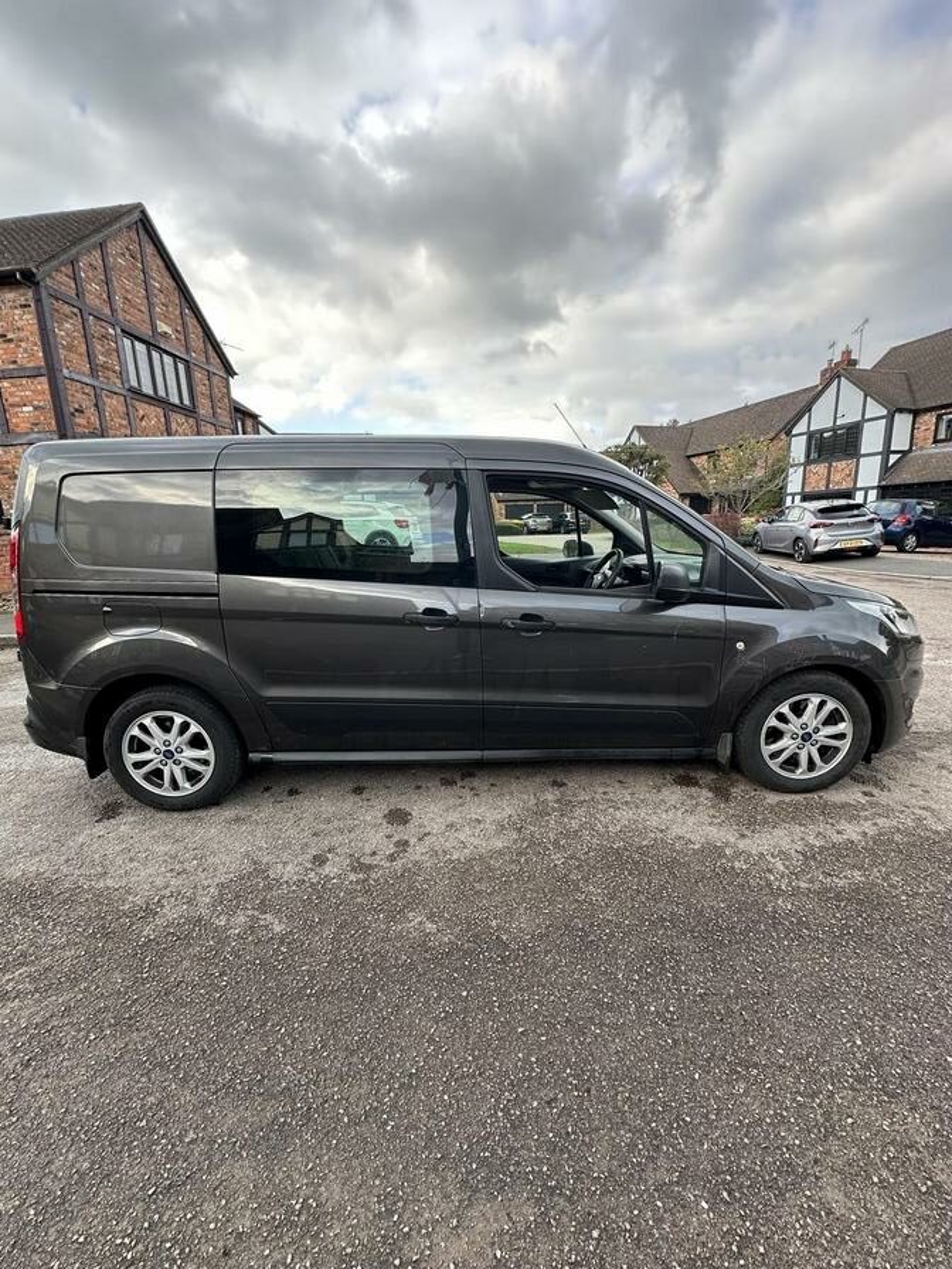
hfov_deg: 85.7
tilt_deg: -11.9
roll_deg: +2.0
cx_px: 476
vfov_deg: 102.1
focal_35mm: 14
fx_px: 513
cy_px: 634
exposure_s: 1/153
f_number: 2.2
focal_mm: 2.22
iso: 40
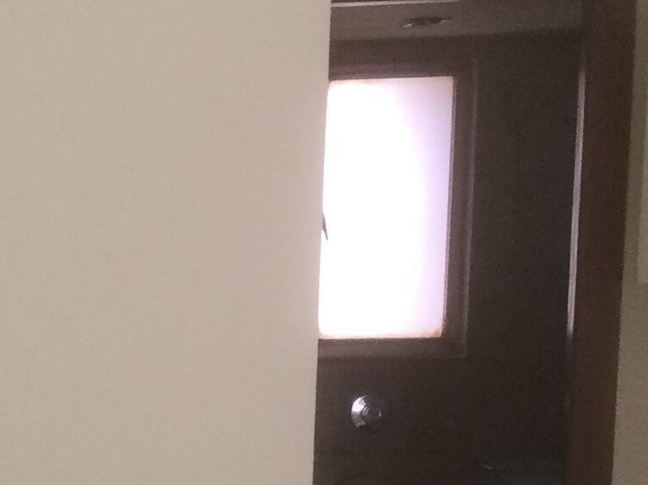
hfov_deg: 12.6
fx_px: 2526
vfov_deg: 10.7
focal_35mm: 135
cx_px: -686
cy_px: 654
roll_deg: +0.2
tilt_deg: -9.7
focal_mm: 3.3
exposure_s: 1/33
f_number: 2.4
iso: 25
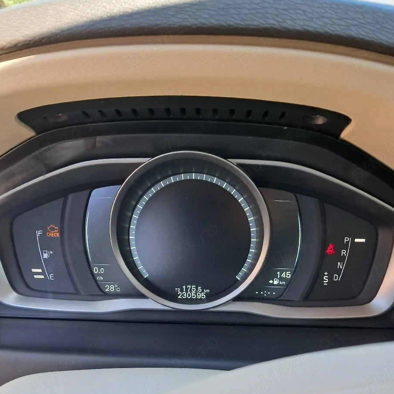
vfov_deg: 46.2
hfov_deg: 47.2
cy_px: 275
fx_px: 451
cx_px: 201
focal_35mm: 35
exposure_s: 1/50
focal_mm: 4
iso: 50
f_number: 1.8
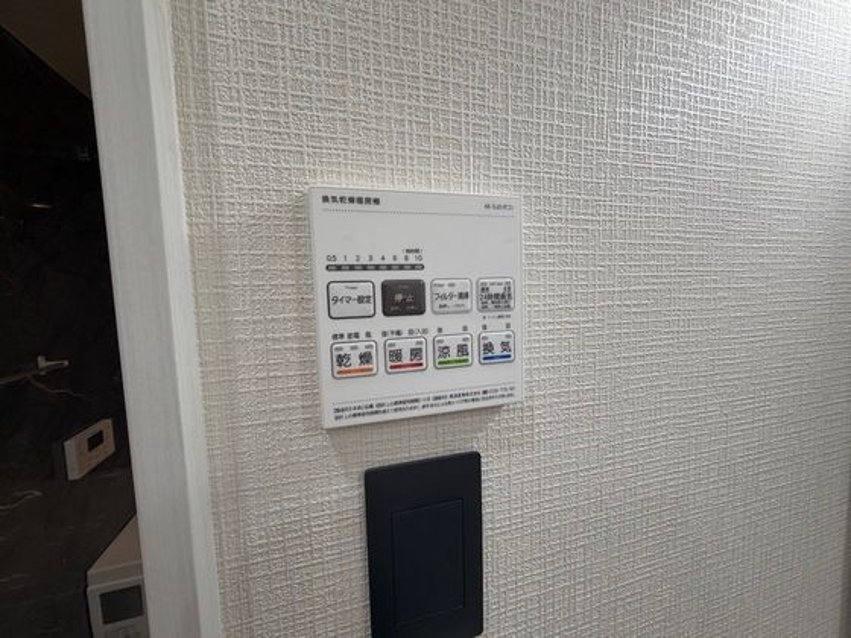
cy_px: 319
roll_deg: +1.8
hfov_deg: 102.1
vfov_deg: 85.7
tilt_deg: -5.8
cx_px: 426
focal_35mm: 14
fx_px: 344
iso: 100
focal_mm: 2.22
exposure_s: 1/120
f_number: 2.2
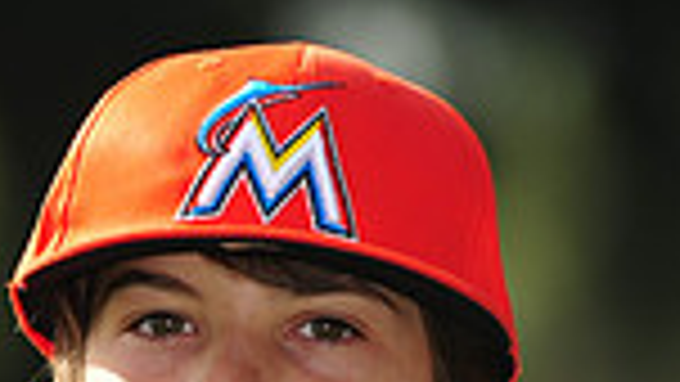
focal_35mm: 802
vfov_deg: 1.5
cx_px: 104
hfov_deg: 2.7
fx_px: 14463
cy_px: 607
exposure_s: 1/1000
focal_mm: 200
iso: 200
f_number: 4.5
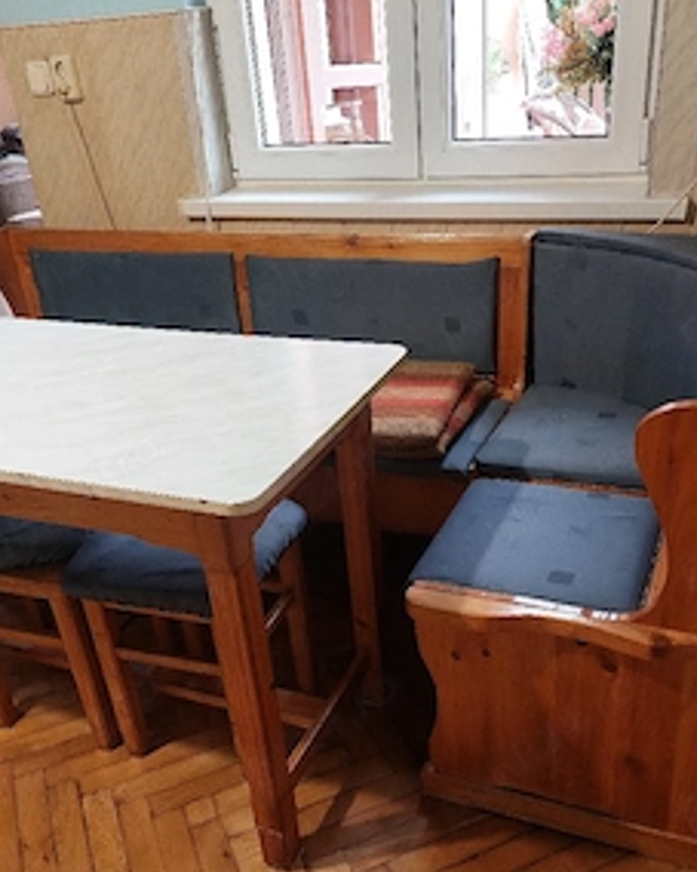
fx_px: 851
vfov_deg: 53.6
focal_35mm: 33
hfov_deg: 44.5
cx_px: 359
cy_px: 547
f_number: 1.8
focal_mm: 5.23
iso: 320
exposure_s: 1/50
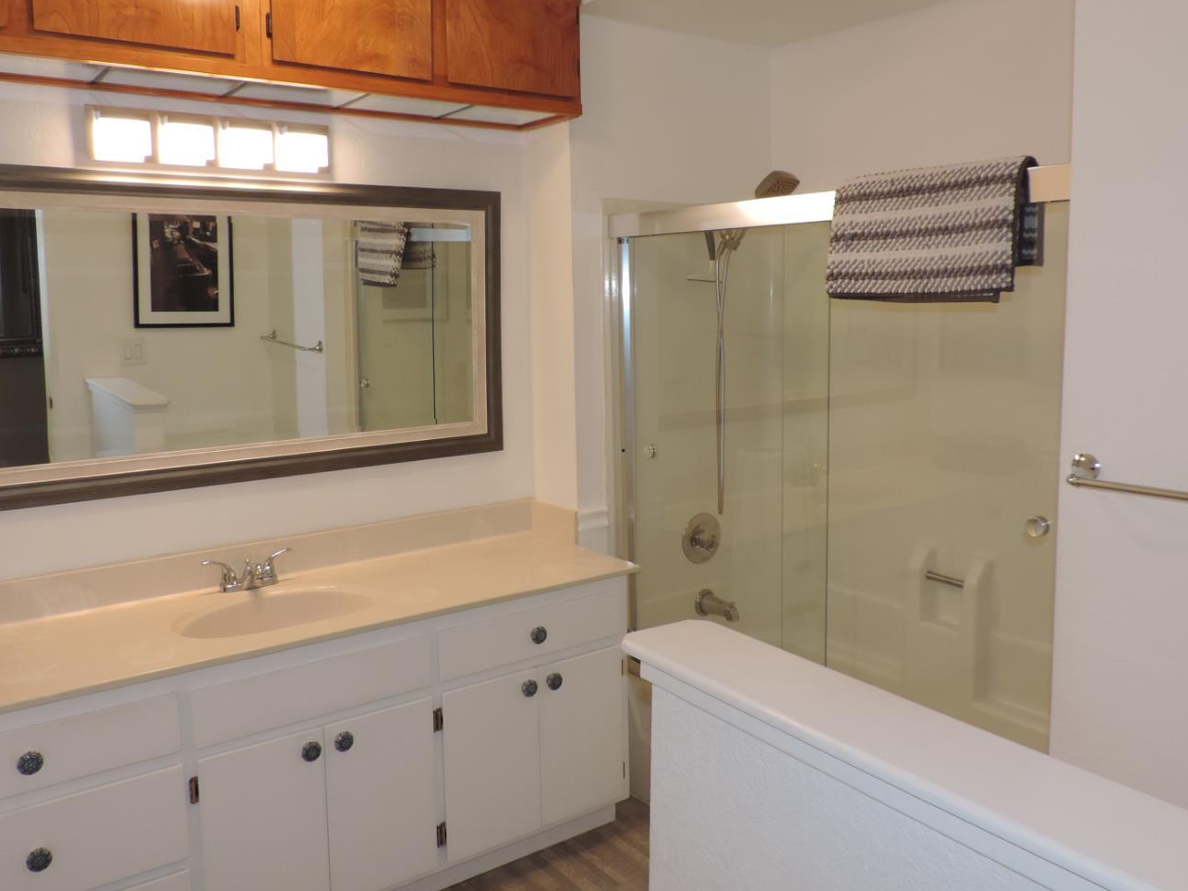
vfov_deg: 49.6
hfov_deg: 63.4
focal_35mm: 28
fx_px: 961
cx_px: 581
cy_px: 392
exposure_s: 1/40
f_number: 3
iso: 125
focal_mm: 4.3
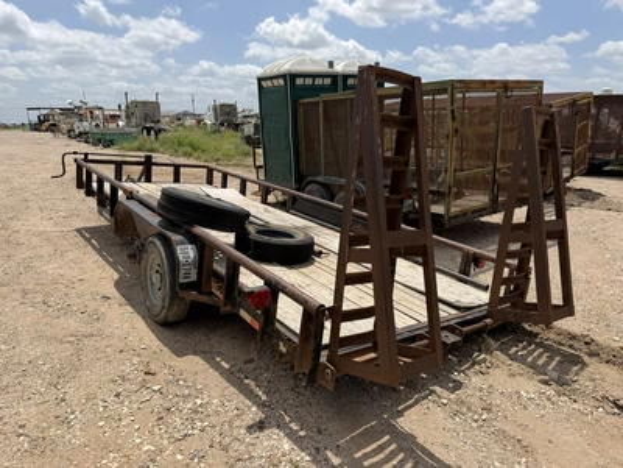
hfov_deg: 71.6
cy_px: 234
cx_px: 312
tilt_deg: -14.5
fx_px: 432
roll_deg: -0.4
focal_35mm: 24
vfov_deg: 56.8
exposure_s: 1/6173
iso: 80
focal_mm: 6.76
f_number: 1.78
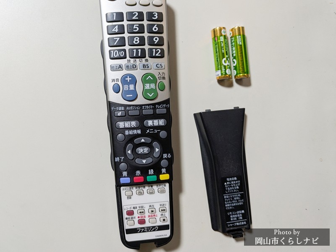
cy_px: 126
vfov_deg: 54.9
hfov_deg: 69.4
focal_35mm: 25
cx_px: 168
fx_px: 243
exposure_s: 1/33.3
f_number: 1.89
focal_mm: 5.43
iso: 145
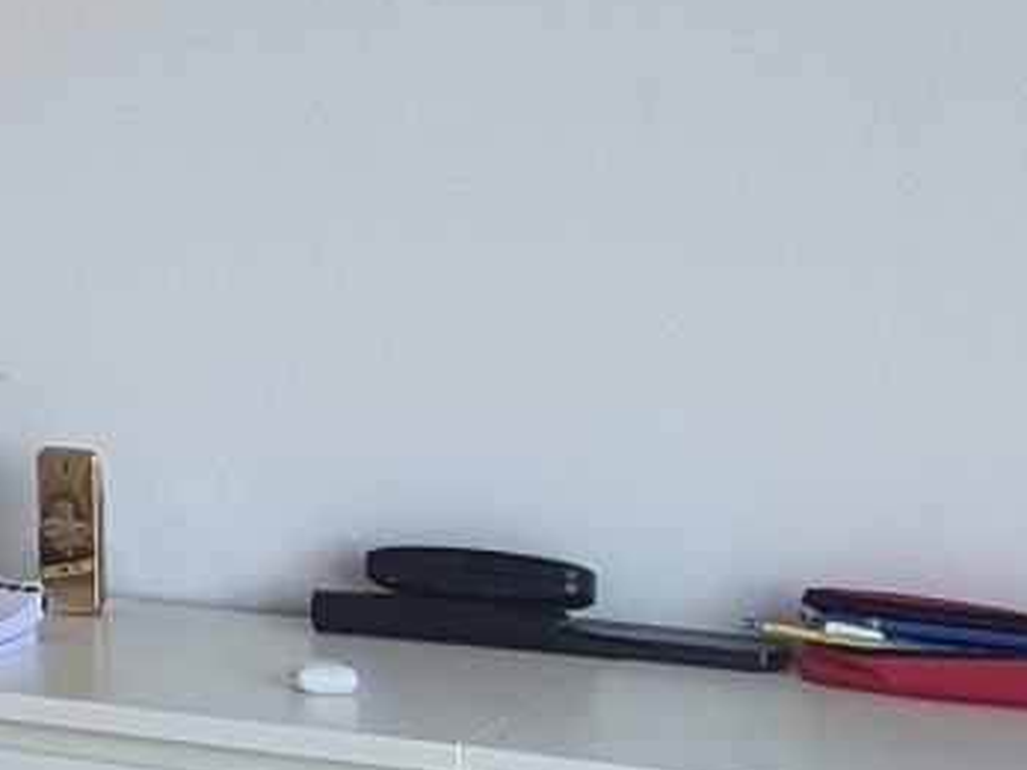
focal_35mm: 96
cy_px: 77
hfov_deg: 14.3
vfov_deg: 15.2
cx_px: -1400
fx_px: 2847
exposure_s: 1/100
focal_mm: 2.2
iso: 50
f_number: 2.2
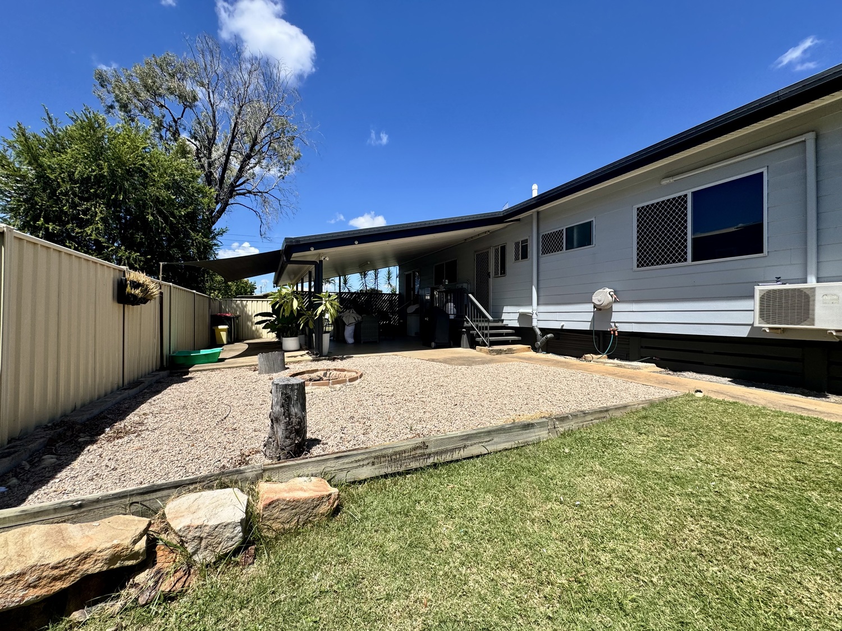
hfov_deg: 102.1
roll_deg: +0.5
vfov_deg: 85.7
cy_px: 316
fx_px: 341
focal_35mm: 14
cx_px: 421
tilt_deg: +1.0
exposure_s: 1/2273
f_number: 2.2
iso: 50
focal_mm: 2.22
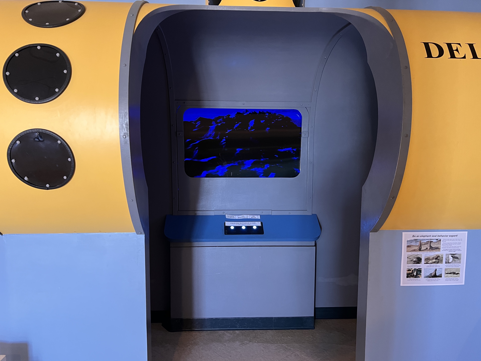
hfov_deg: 65.3
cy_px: 184
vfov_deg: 51.3
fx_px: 375
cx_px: 242
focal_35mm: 27
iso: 250
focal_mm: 5.7
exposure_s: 1/60
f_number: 1.5
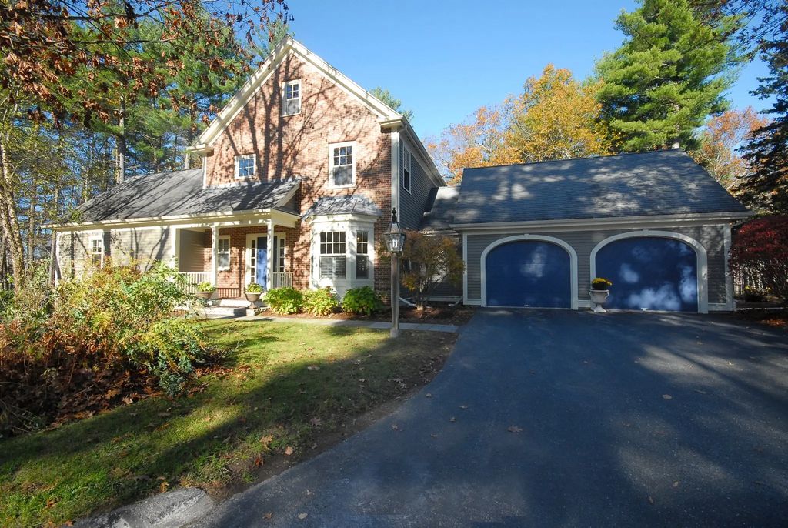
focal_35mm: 15
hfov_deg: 100.3
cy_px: 264
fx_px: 329
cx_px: 394
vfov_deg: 77.5
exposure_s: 1/125
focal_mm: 10
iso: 400
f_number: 10
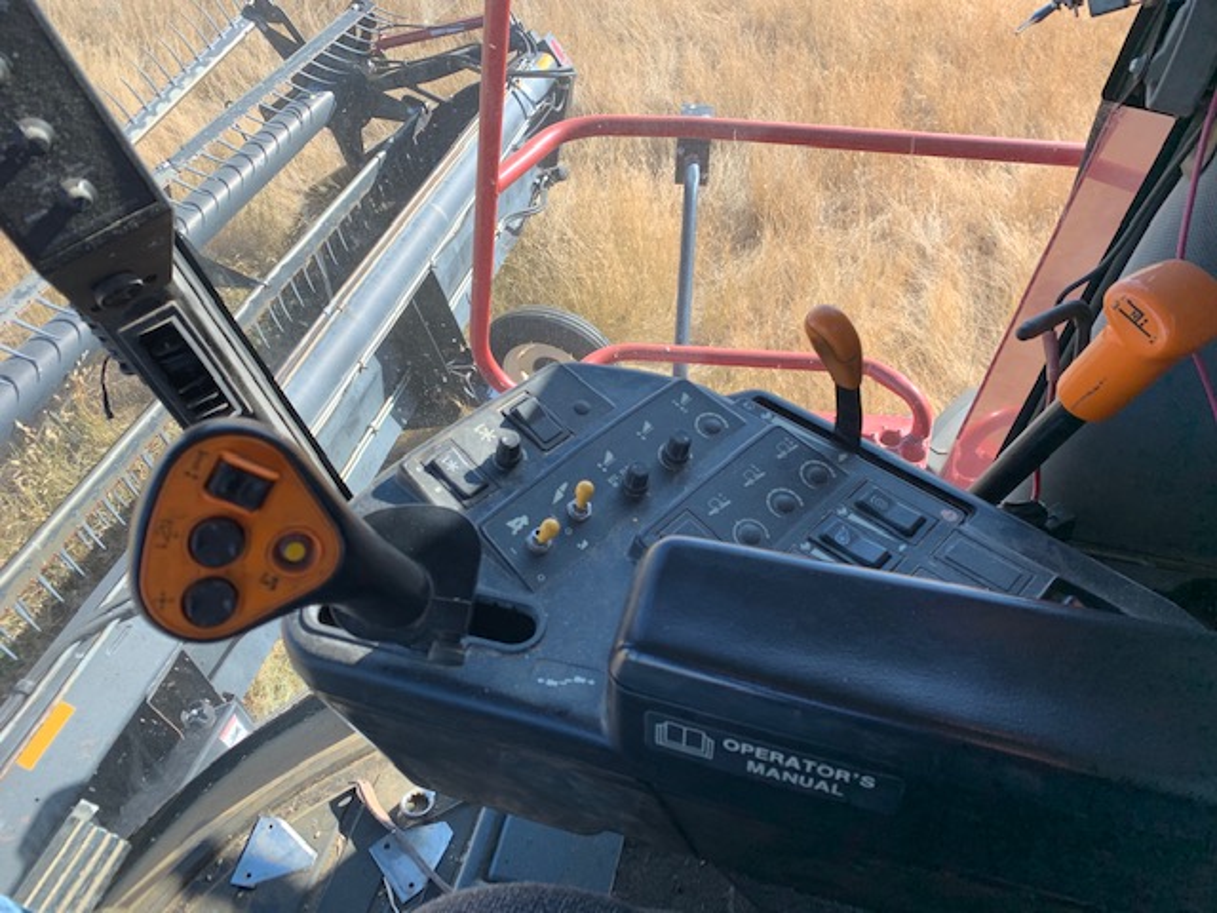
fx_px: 914
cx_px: 608
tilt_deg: -43.5
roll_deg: +3.5
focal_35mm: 26
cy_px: 456
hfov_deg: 67.3
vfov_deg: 53.1
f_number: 1.8
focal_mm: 4.25
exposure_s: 1/285
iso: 25
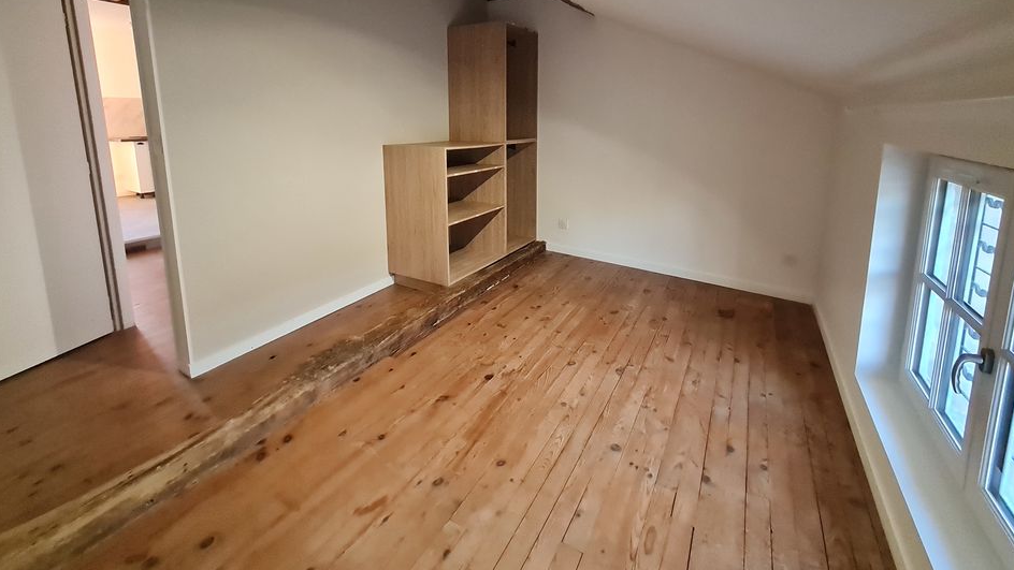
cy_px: 182
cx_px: 513
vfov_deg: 68.2
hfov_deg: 103.0
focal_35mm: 15
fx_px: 403
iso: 640
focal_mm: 1.74
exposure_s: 1/33
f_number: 2.2
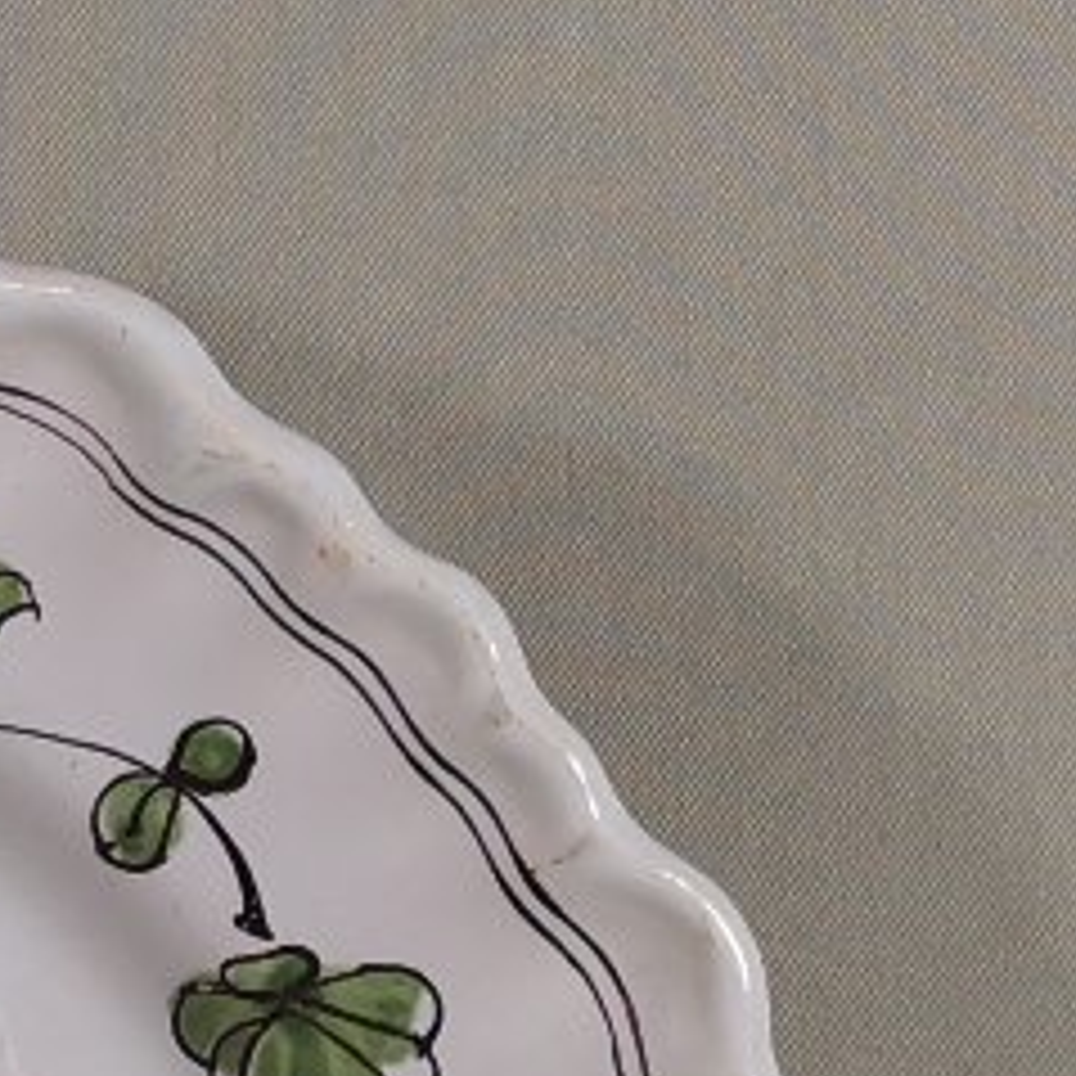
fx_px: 4220
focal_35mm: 120
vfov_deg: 13.8
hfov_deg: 13.1
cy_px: 1513
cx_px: -878
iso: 80
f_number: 1.8
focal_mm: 4.75
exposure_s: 1/100
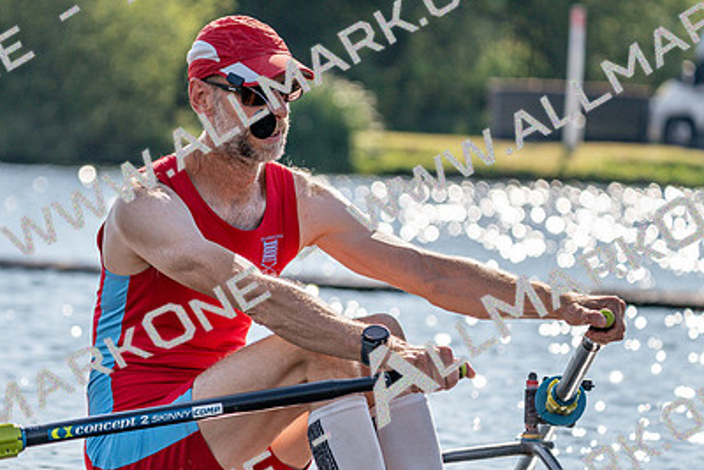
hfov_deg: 7.1
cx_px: 218
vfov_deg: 4.7
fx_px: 5673
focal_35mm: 290
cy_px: 261
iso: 200
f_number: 5.6
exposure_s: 1/1600
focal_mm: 200
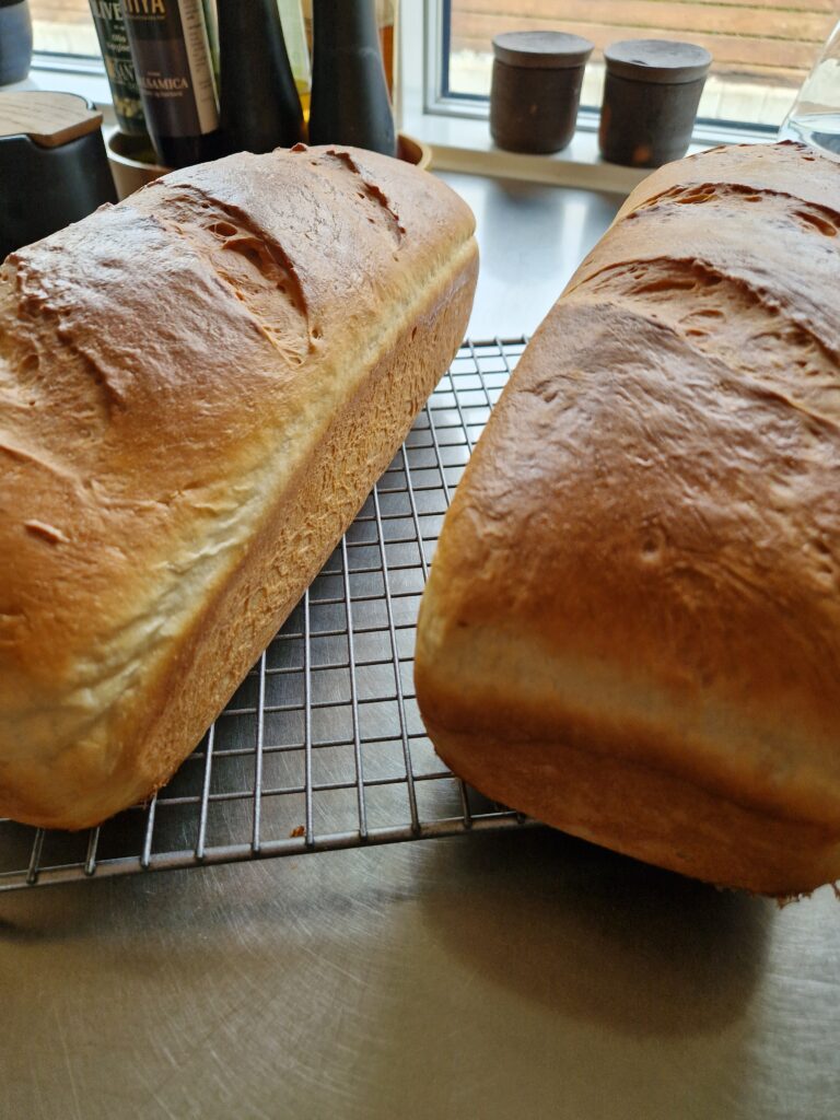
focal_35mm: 23
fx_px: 744
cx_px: 420
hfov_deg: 58.9
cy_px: 560
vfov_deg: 73.9
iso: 64
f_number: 1.8
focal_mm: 5.4
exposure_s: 1/180
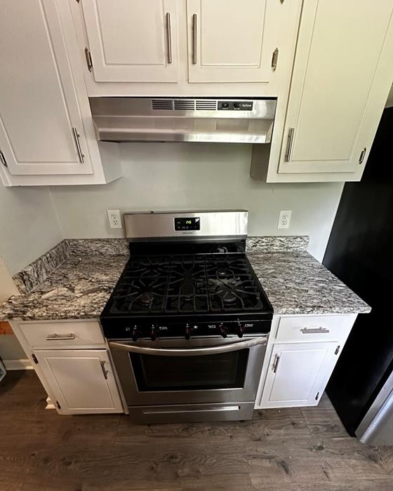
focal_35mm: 15
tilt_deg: -27.8
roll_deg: +0.8
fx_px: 218
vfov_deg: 96.6
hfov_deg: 84.0
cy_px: 264
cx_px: 196
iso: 1000
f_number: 2.2
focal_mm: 2.22
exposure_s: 1/40
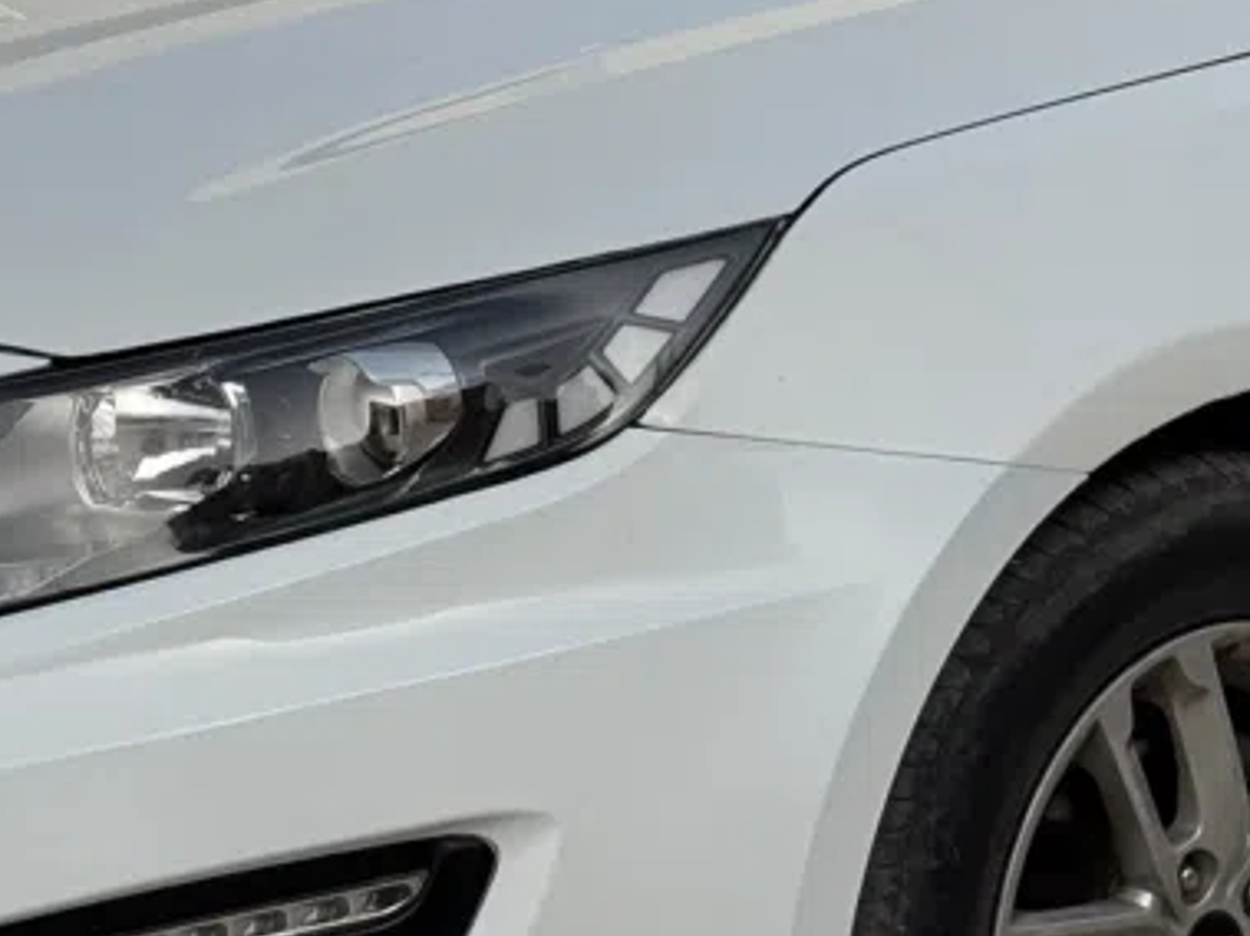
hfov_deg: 24.1
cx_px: 765
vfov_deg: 18.2
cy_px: 425
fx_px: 2924
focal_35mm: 81
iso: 64
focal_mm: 6.76
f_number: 1.78
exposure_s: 1/4310
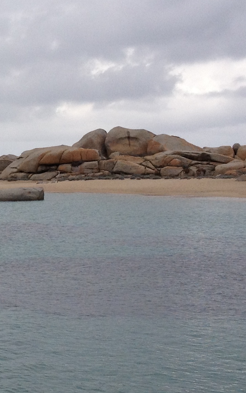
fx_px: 1126
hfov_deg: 11.8
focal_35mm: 105
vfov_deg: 19.8
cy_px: 154
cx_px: -149
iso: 64
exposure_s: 1/1255
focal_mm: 4.28
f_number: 2.4
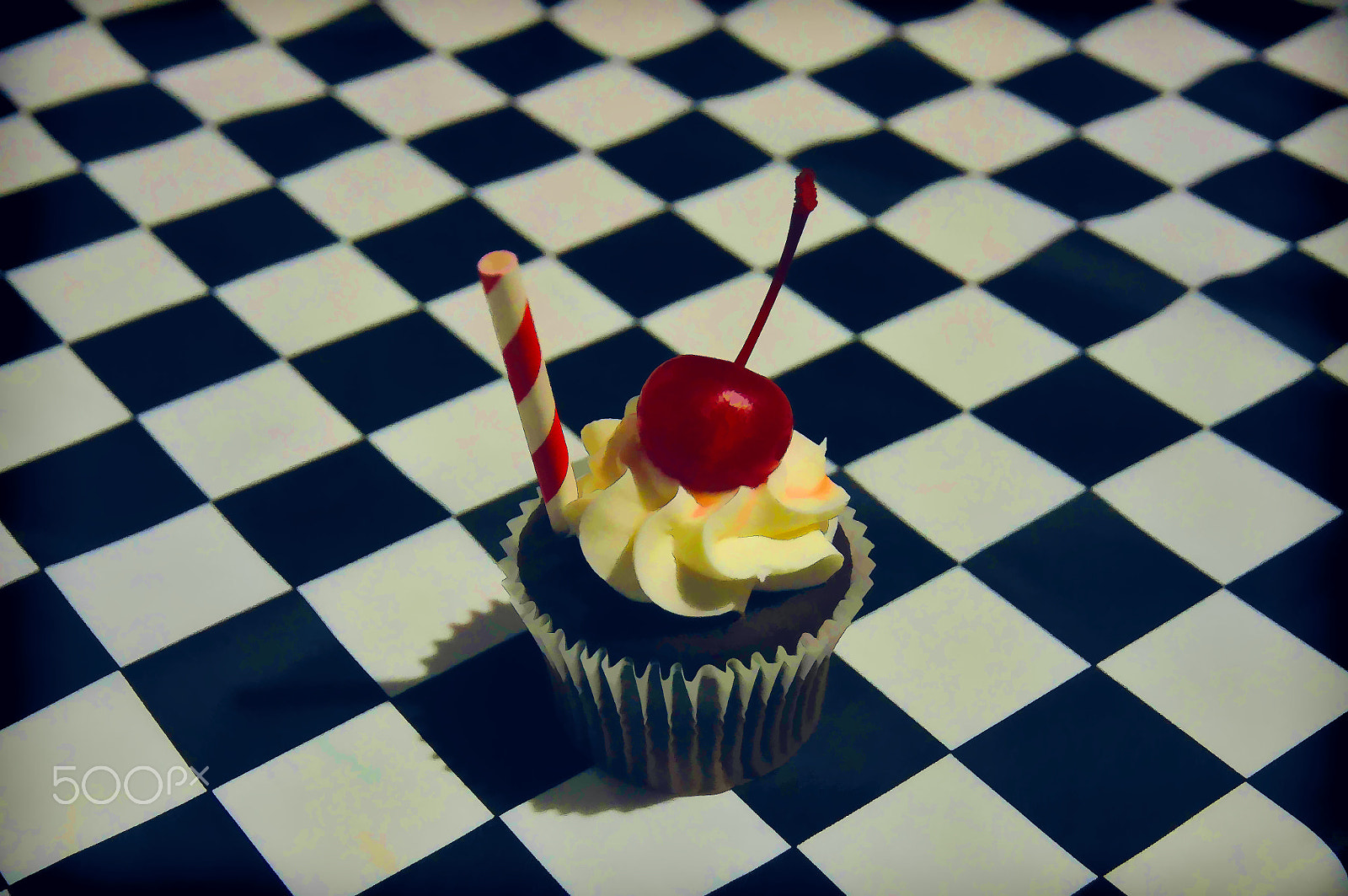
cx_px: 674
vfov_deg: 23.7
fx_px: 2132
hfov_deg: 35.1
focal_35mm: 57
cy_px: 448
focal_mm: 38
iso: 2500
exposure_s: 1/125
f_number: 4.8
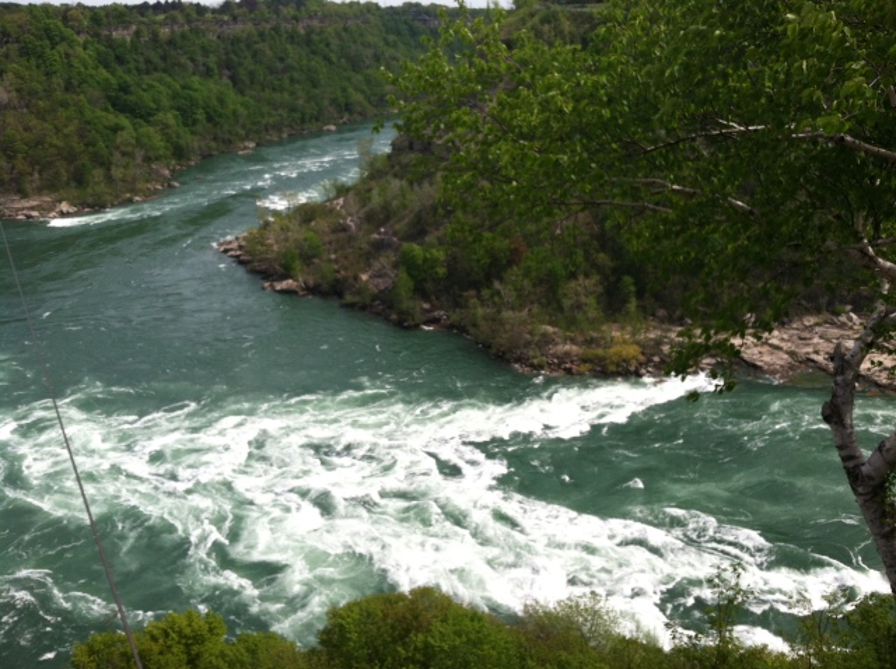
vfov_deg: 40.6
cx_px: 448
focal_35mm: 35
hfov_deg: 52.7
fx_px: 905
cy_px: 334
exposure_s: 1/811
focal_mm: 3.85
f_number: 2.8
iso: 80
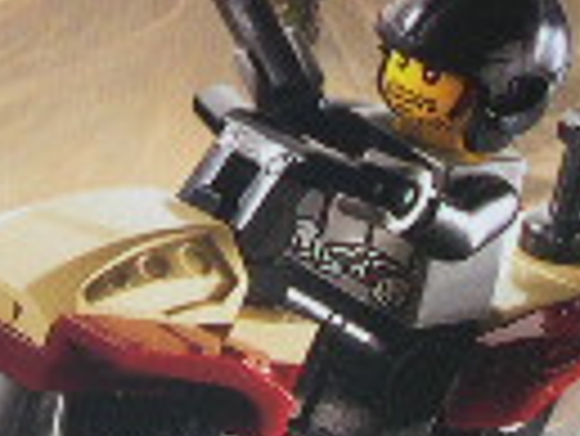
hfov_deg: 10.2
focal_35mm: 189
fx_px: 3170
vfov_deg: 7.9
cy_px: 103
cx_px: -189
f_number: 7.6
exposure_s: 1/60
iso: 100
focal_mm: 8
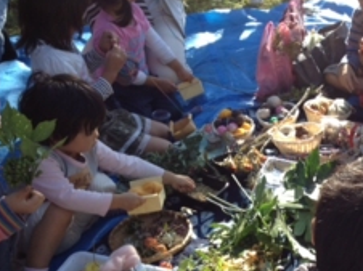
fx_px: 649
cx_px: 315
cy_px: 141
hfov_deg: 30.1
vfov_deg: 23.6
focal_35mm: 62
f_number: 2.4
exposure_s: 1/394
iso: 50
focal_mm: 4.28
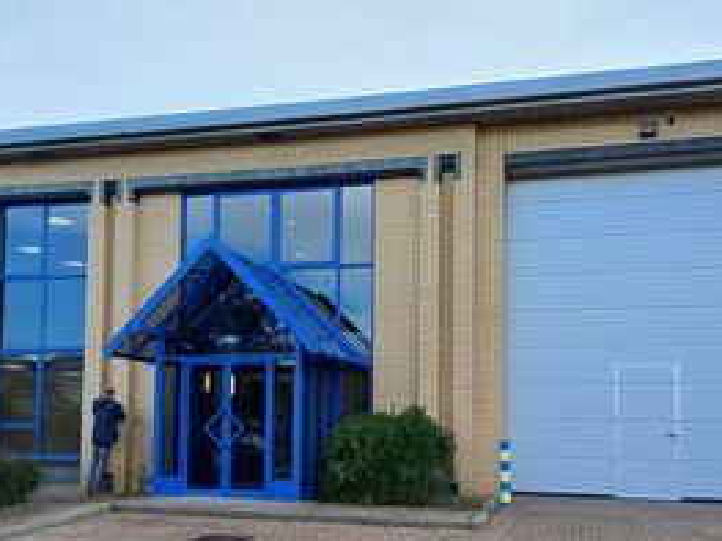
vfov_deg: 37.2
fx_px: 792
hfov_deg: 49.0
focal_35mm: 38
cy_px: 365
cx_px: 362
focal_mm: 4.65
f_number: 1.8
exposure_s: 1/335
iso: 50
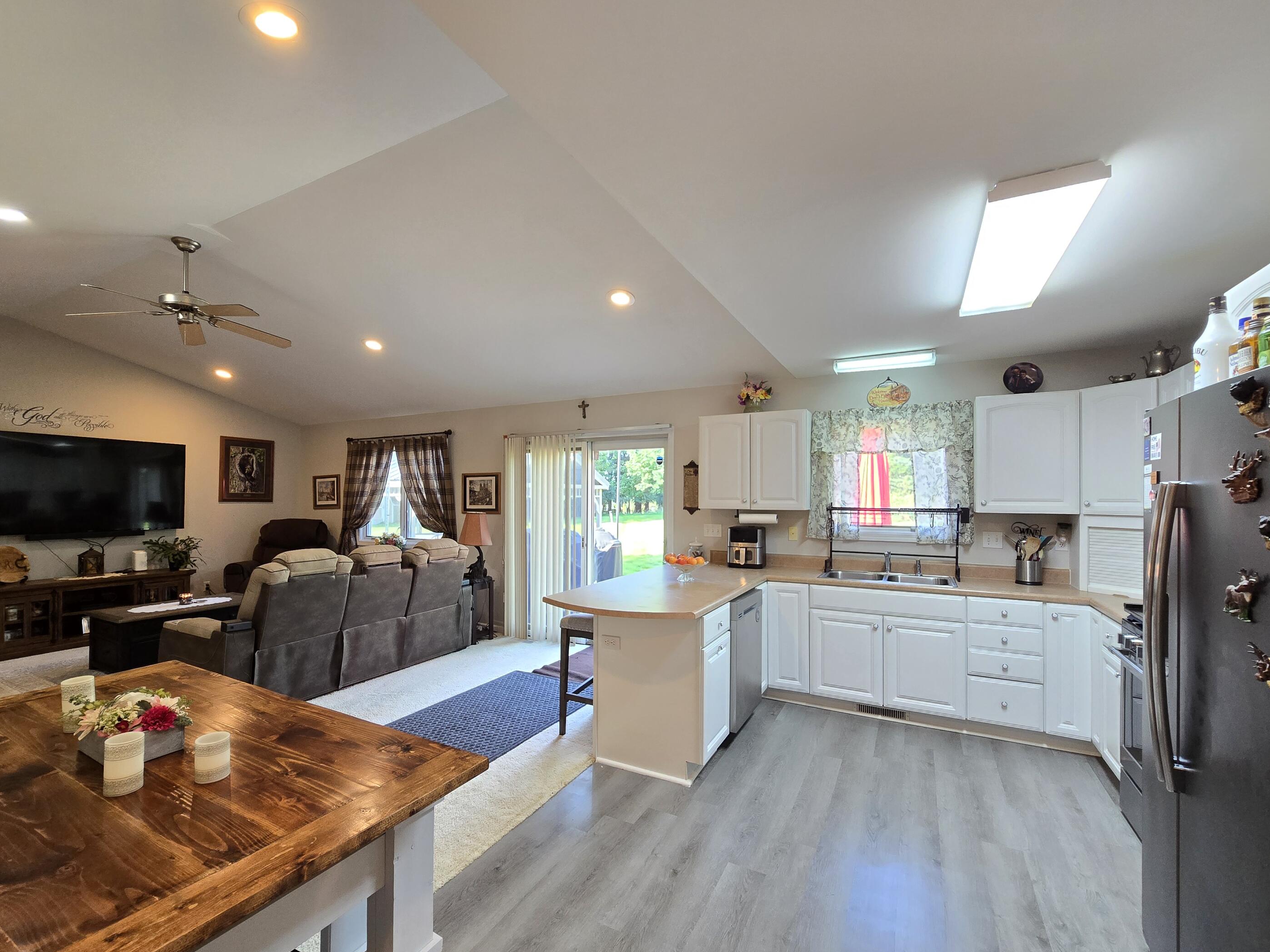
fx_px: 514
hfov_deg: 102.0
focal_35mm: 14
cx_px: 610
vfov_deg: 85.6
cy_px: 490
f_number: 2.2
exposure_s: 1/60
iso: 160
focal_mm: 2.2
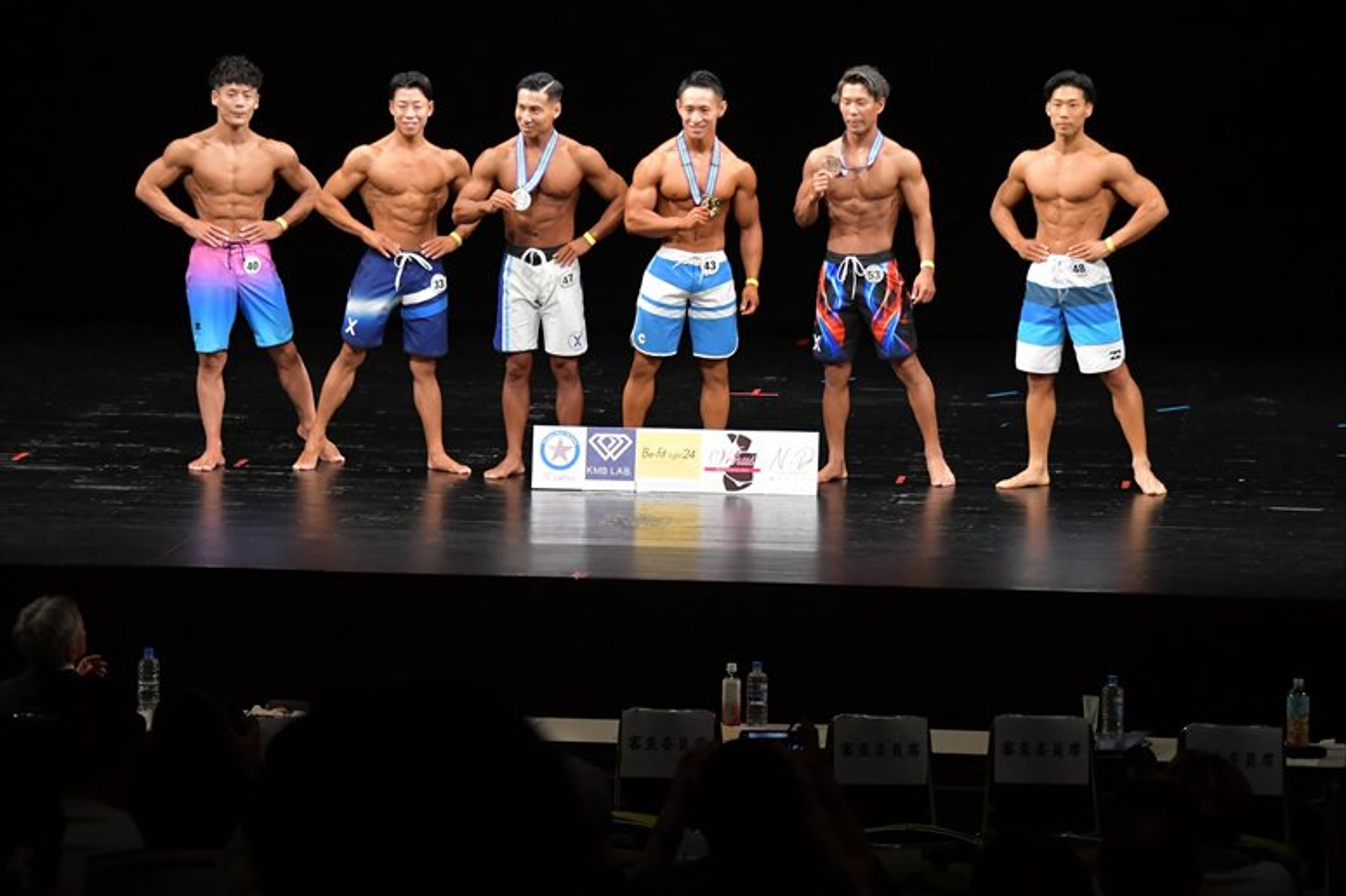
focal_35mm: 150
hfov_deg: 13.7
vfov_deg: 9.1
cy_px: 448
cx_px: 673
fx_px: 5606
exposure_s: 1/400
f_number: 5.6
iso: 3200
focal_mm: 100
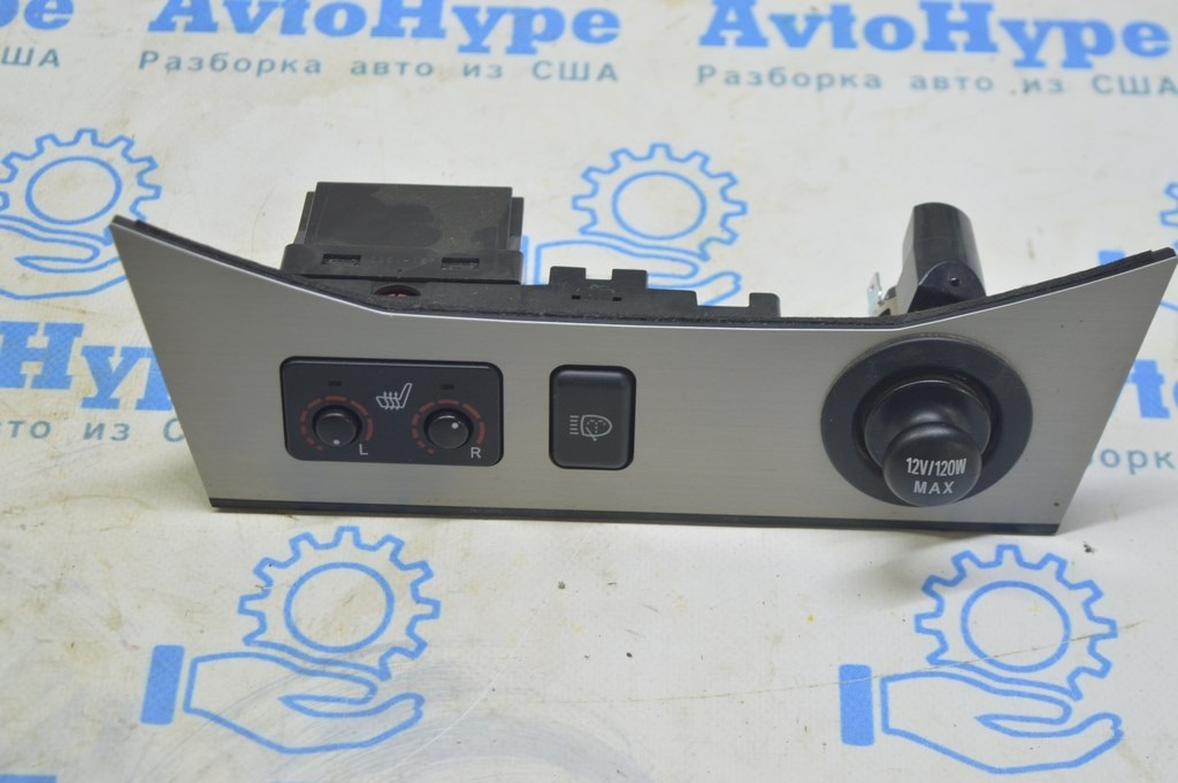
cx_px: 589
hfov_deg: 28.1
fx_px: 2354
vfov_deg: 18.9
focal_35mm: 72
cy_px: 392
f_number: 5.6
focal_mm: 48
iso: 400
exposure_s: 1/20
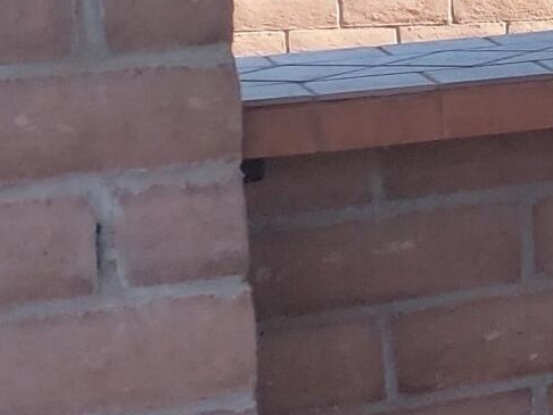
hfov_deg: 10.1
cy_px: -63
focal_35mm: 148
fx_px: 2366
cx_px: 1632
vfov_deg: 9.9
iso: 50
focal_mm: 5.23
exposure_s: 1/568
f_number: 1.8
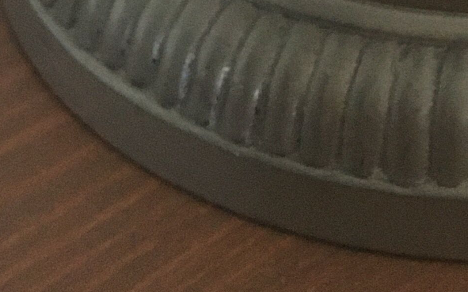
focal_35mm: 131
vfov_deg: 8.0
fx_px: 1671
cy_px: -684
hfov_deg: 15.5
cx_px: 505
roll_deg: -0.8
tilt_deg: -17.8
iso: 200
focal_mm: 4.15
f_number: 2.2
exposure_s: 1/33
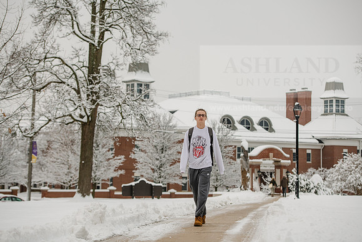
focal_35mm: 86
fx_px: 865
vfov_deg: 15.9
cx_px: 181
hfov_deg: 23.6
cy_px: 121
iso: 200
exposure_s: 1/500
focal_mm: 86
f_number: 4
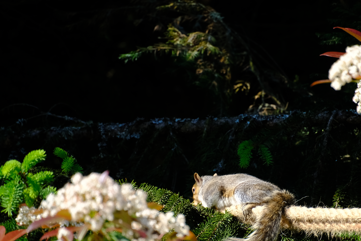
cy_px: 160
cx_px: 224
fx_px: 6487
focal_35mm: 647
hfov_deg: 3.2
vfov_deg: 2.1
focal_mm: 300
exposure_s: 1/4000
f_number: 6.3
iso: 2500
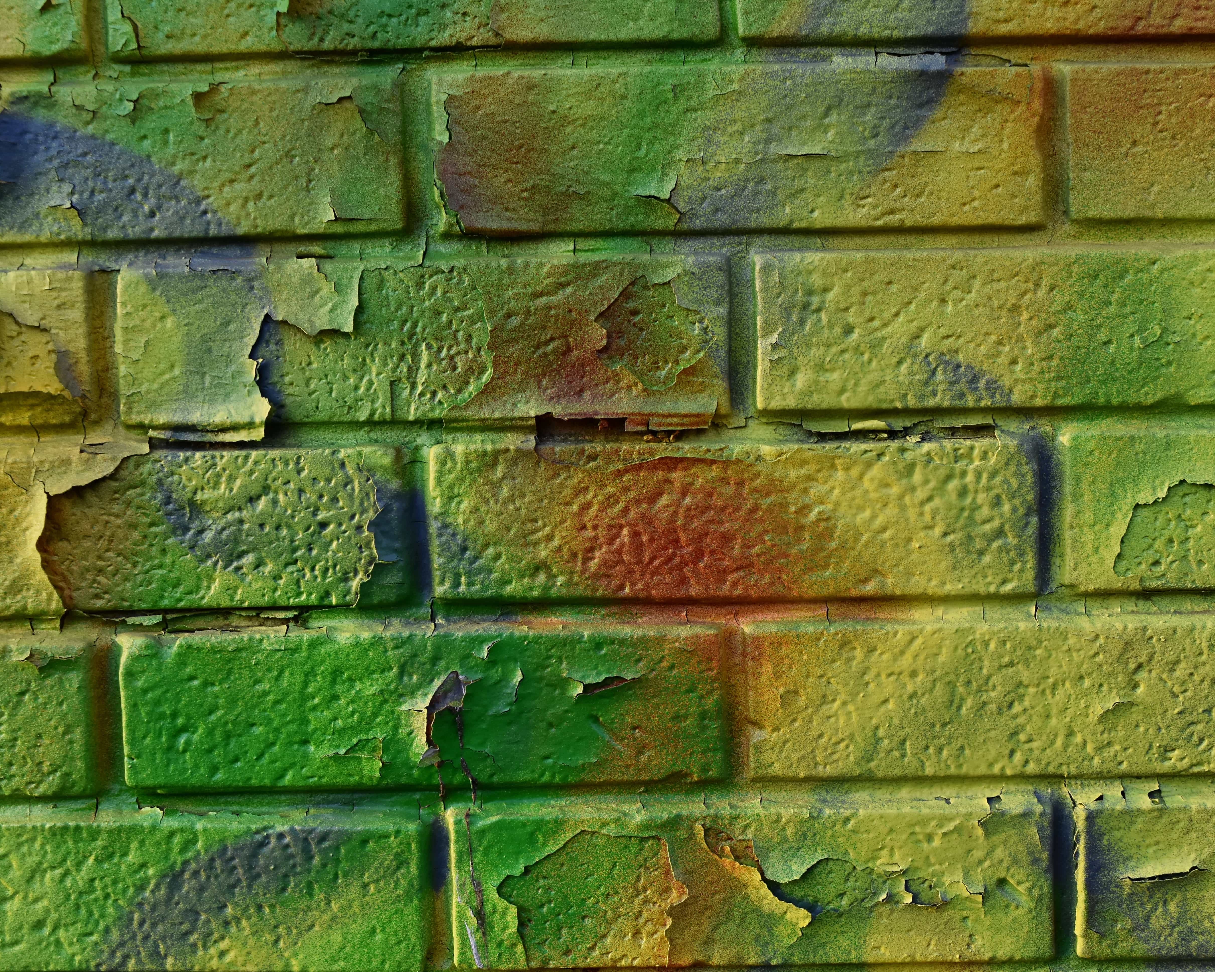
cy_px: 483
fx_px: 1762
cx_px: 634
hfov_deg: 38.0
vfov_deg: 30.8
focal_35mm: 49
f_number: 8
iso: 400
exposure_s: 1/250
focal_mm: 28
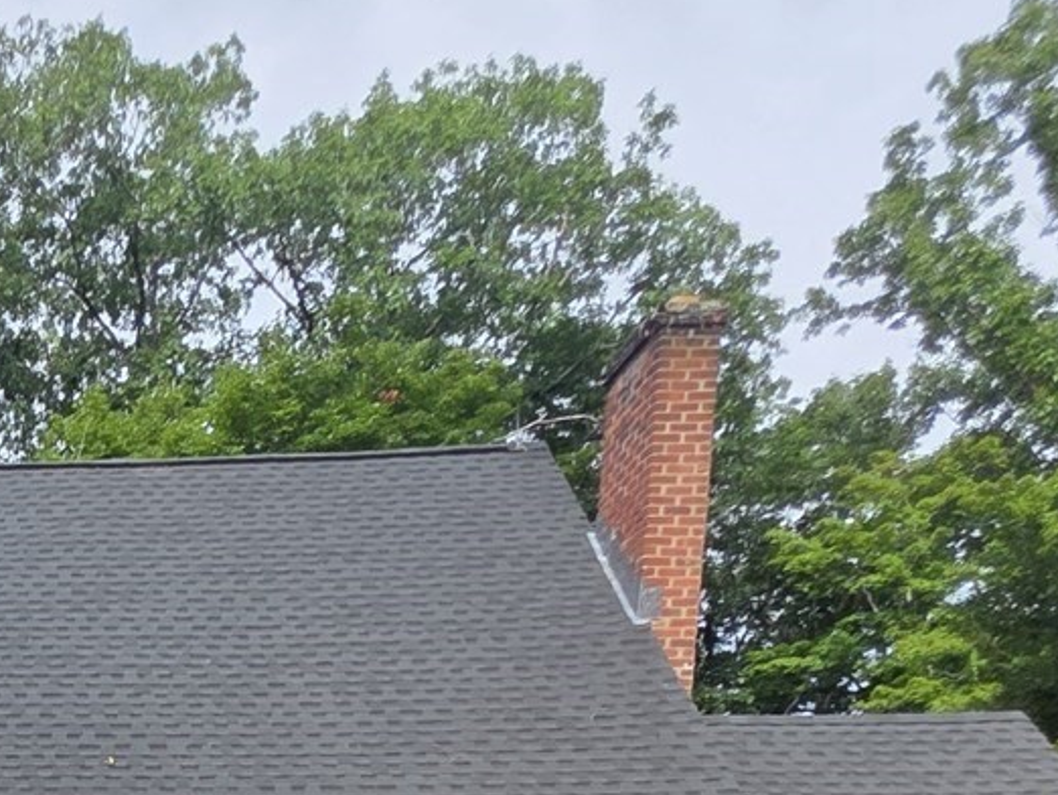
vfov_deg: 21.3
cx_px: -191
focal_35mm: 51
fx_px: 1559
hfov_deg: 31.7
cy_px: 1349
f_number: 1.9
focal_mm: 2.2
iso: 40
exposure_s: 1/986
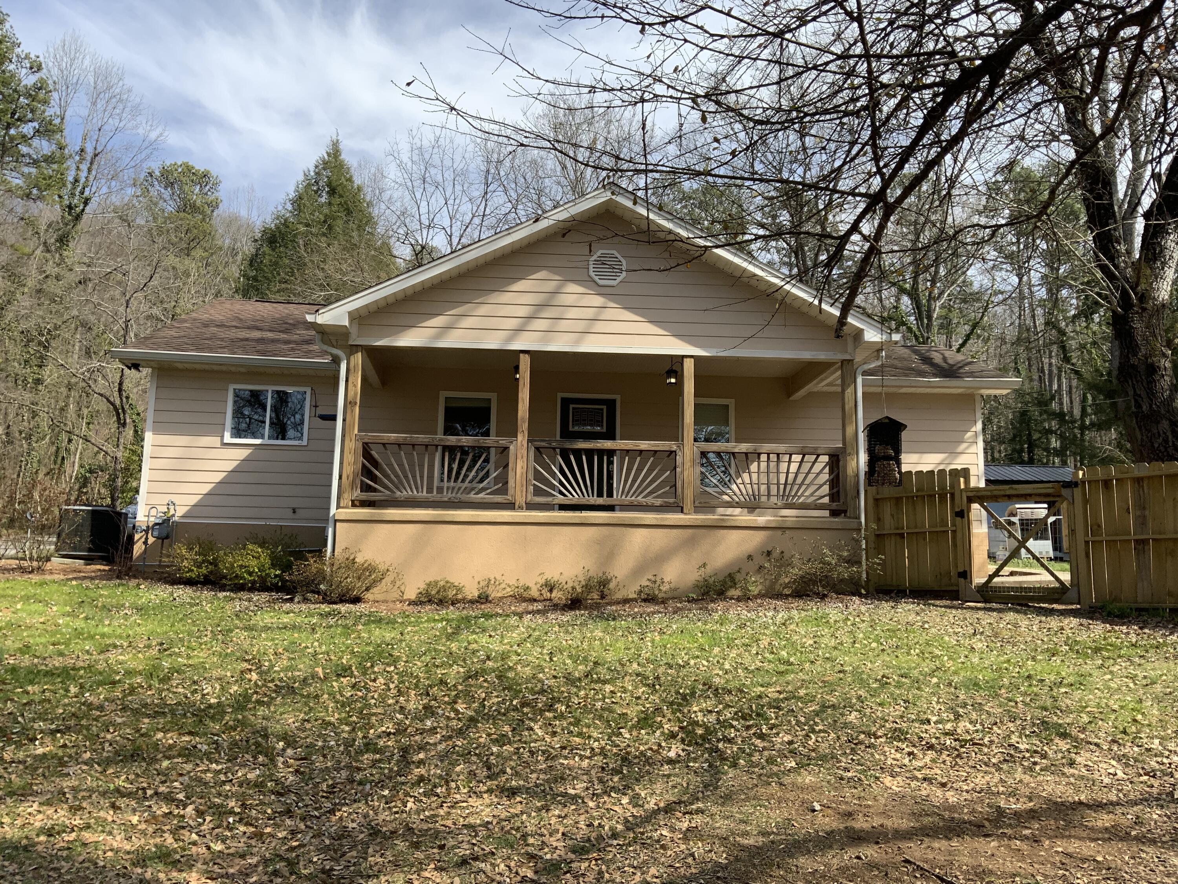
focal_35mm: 29
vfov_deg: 48.2
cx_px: 589
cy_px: 442
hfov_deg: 61.7
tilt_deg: +10.6
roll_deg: -1.5
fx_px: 987
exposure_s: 1/816
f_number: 1.8
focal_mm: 3
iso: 16
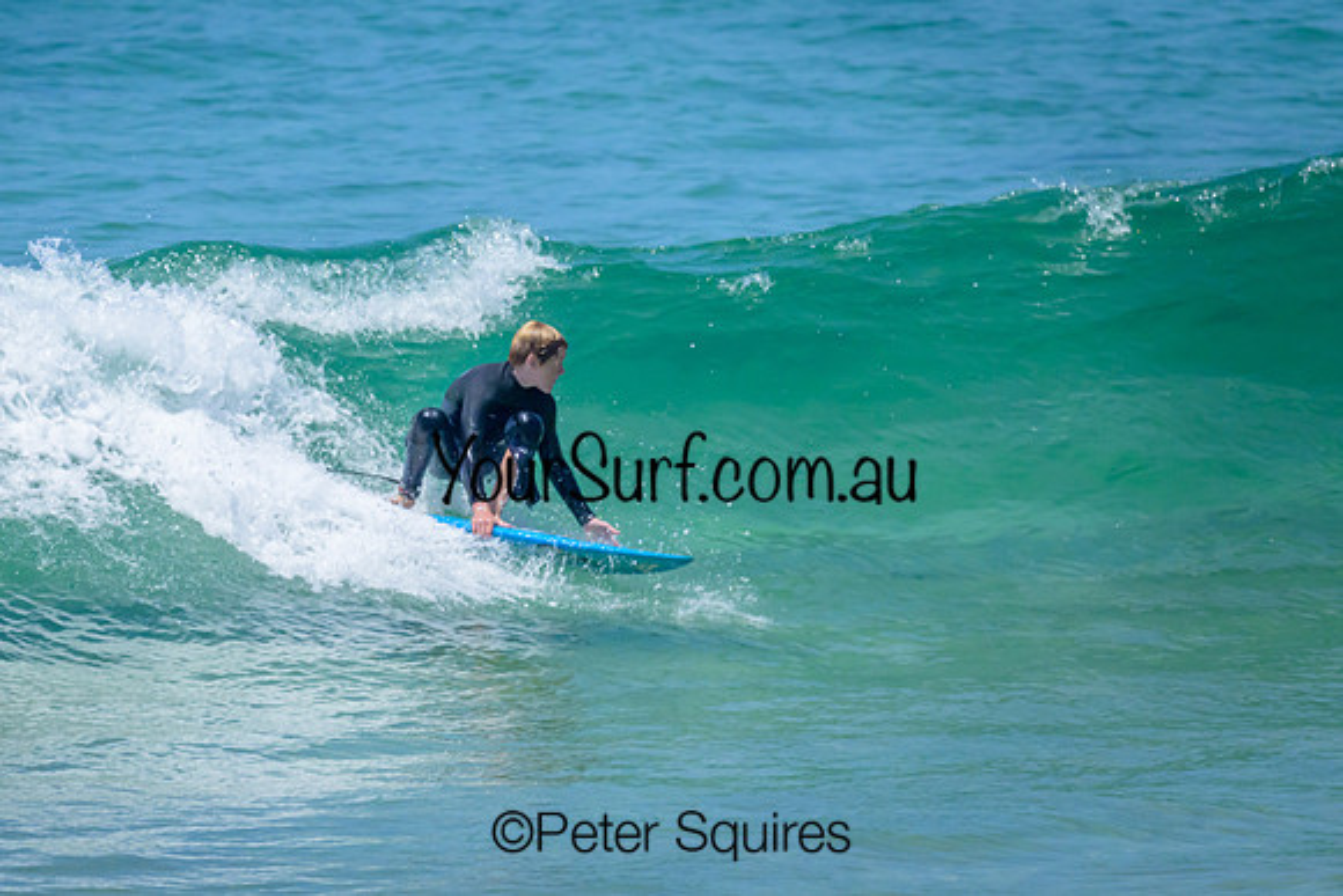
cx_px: 637
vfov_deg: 1.3
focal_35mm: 1089
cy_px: 344
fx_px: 40632
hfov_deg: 1.9
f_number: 6.3
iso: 2200
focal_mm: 800
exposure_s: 1/2000
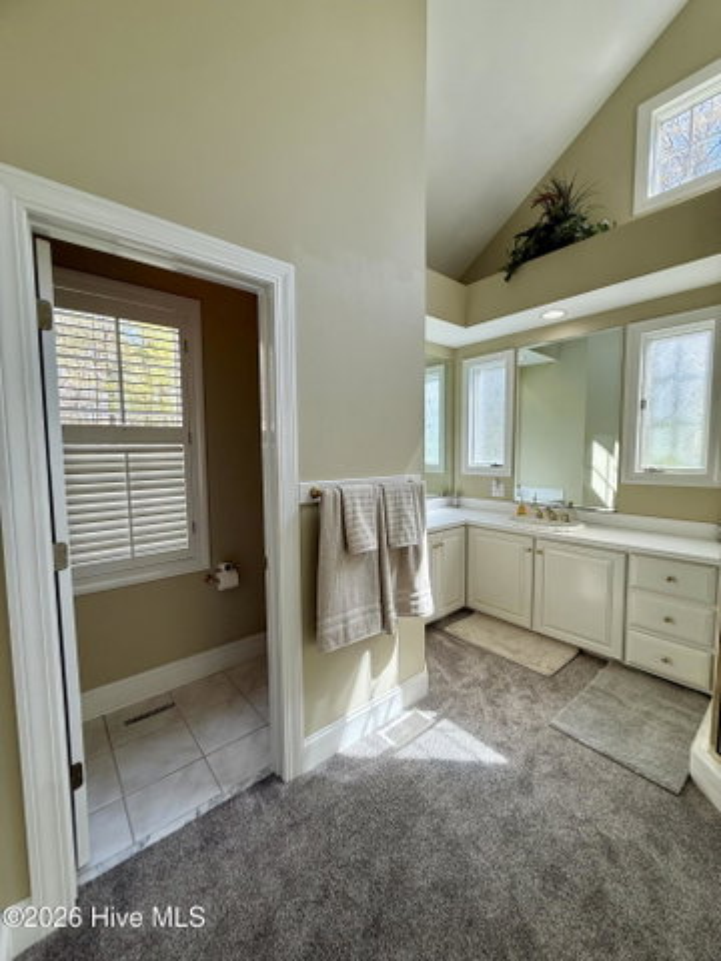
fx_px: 389
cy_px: 480
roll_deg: +0.1
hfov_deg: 85.7
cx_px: 360
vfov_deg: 102.1
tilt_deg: -3.3
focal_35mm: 14
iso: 64
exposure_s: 1/220
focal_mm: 2.22
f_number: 2.2
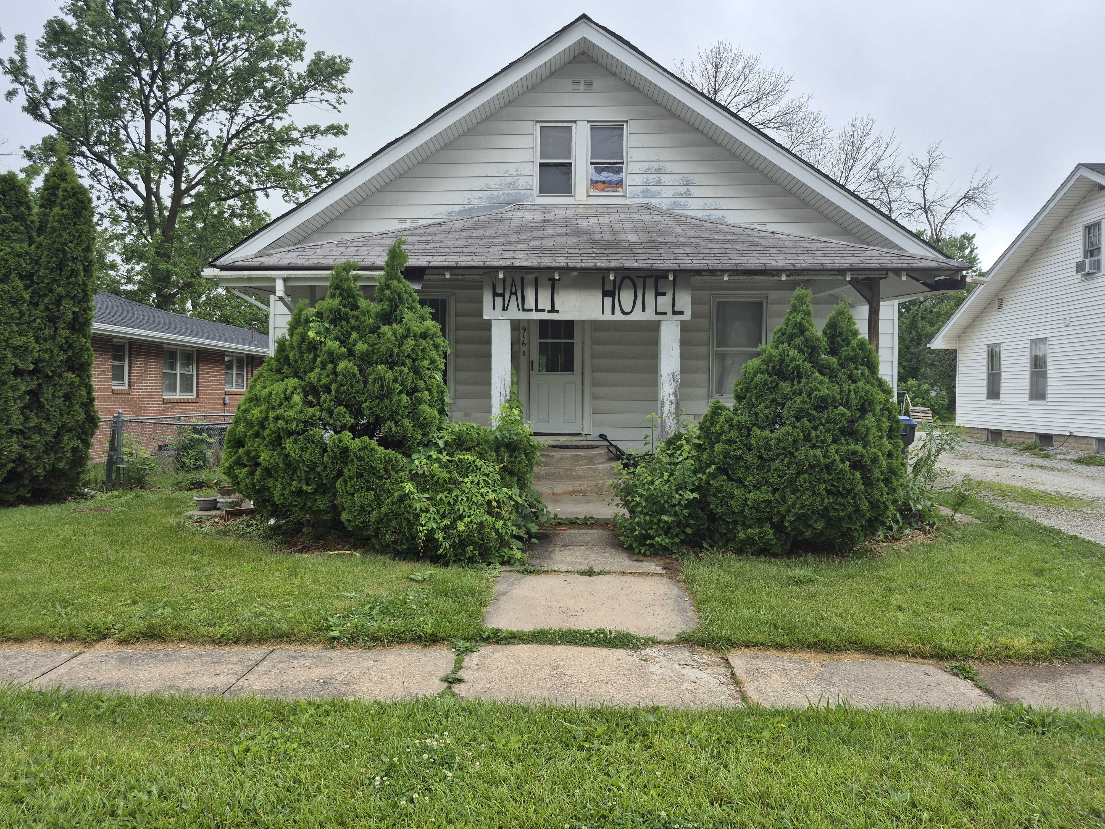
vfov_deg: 58.9
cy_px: 414
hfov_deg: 73.9
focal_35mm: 23
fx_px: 734
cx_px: 552
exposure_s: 1/682
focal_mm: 5.4
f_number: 1.8
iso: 25
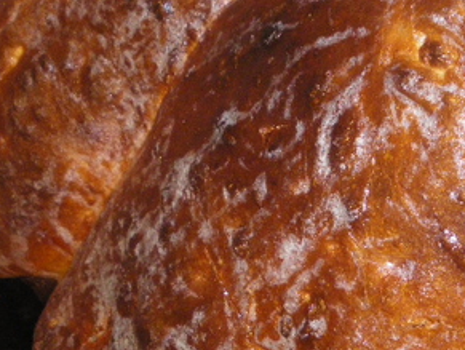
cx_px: 324
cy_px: 153
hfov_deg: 28.3
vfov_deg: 21.6
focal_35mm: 68
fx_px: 915
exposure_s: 1/50
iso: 400
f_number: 3.5
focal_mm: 6.3
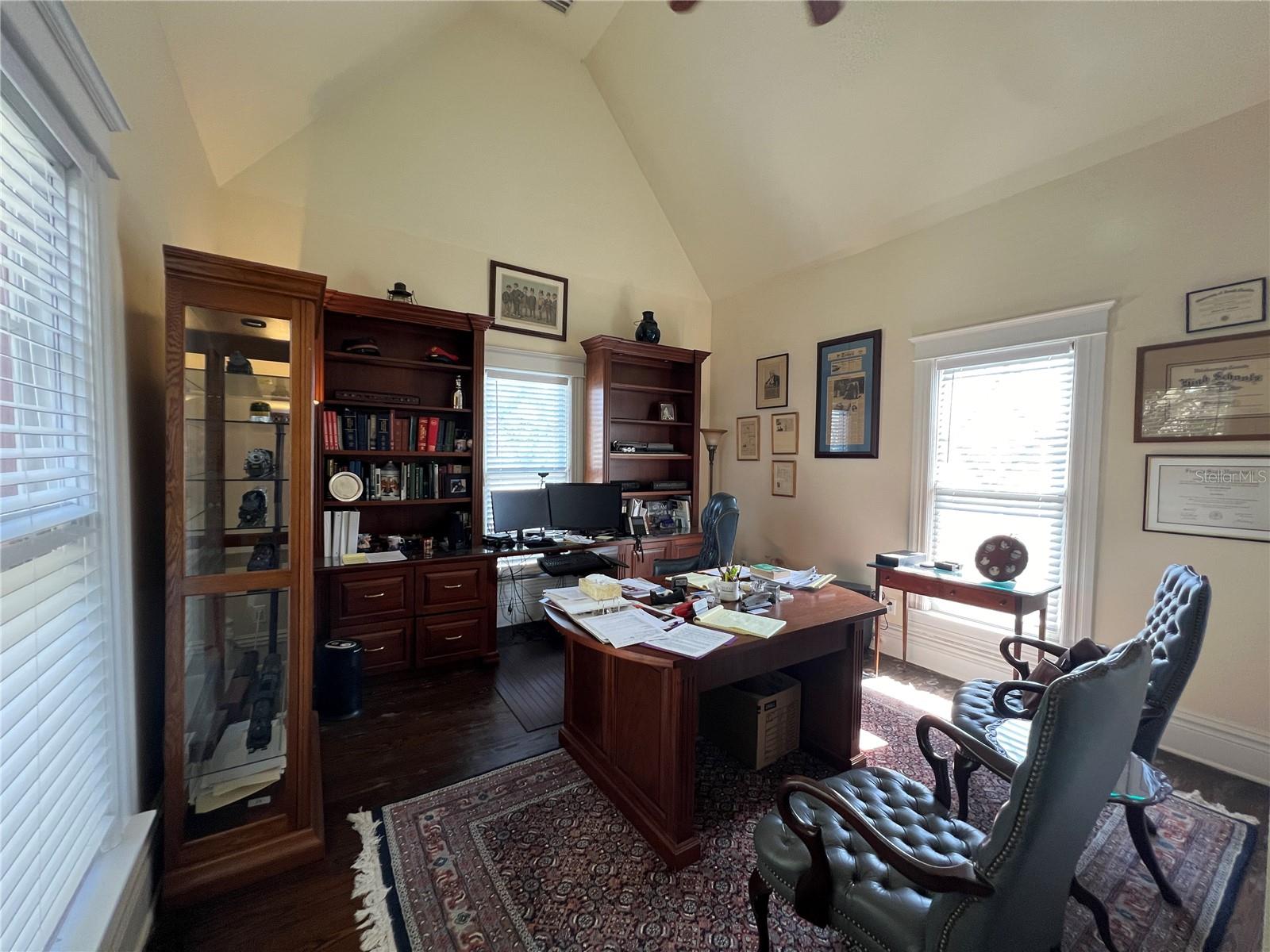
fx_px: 477
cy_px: 476
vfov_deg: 89.9
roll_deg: -0.1
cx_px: 635
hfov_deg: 106.2
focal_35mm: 13
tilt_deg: -2.6
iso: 250
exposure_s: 1/120
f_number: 1.8
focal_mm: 1.57
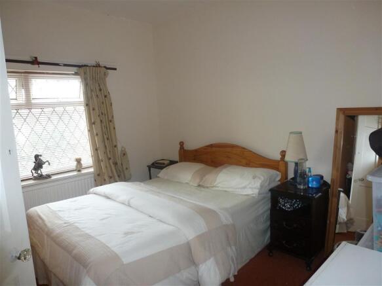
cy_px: 143
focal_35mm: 24
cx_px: 191
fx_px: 265
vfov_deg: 56.8
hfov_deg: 71.6
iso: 200
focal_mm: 4.3
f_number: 3.3
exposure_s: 1/60
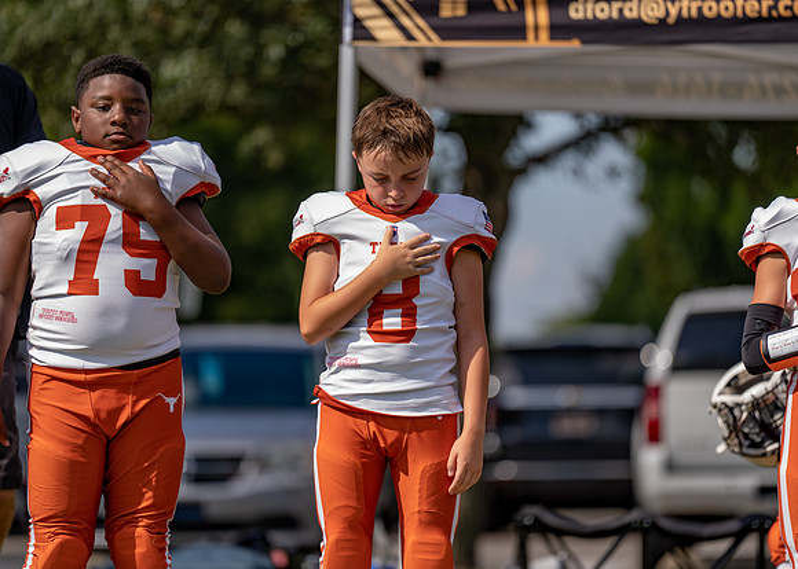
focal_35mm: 210
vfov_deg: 6.9
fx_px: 4749
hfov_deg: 9.6
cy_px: 284
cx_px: 399
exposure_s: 1/1000
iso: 100
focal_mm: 200
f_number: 2.8
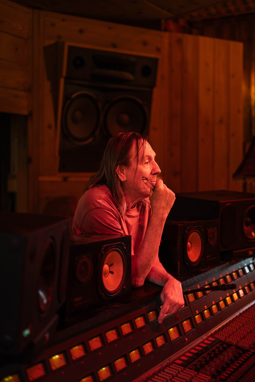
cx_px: 128
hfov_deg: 27.0
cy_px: 191
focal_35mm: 50
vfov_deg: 39.6
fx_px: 531
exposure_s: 1/100
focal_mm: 50
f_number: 1.8
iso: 500
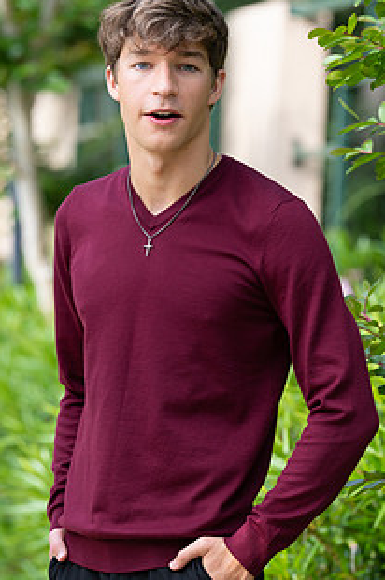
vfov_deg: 8.3
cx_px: 174
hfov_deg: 5.6
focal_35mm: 247
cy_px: 318
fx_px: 3971
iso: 80
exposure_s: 1/200
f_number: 4.5
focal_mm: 170
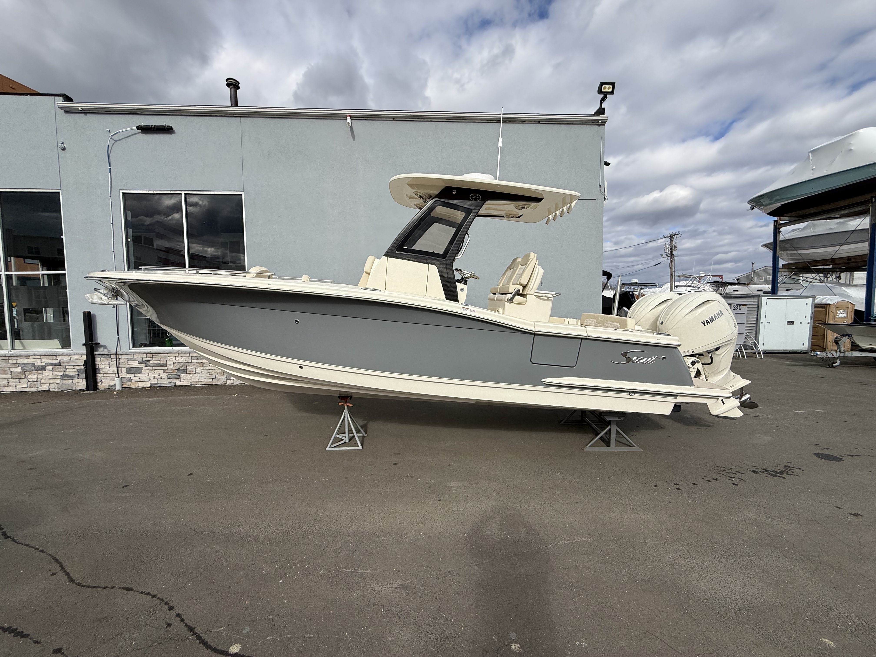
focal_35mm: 14
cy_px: 328
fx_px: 354
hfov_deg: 102.1
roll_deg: +0.6
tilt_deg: -3.2
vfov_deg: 85.7
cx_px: 438
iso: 50
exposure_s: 1/3125
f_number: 2.2
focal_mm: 2.22
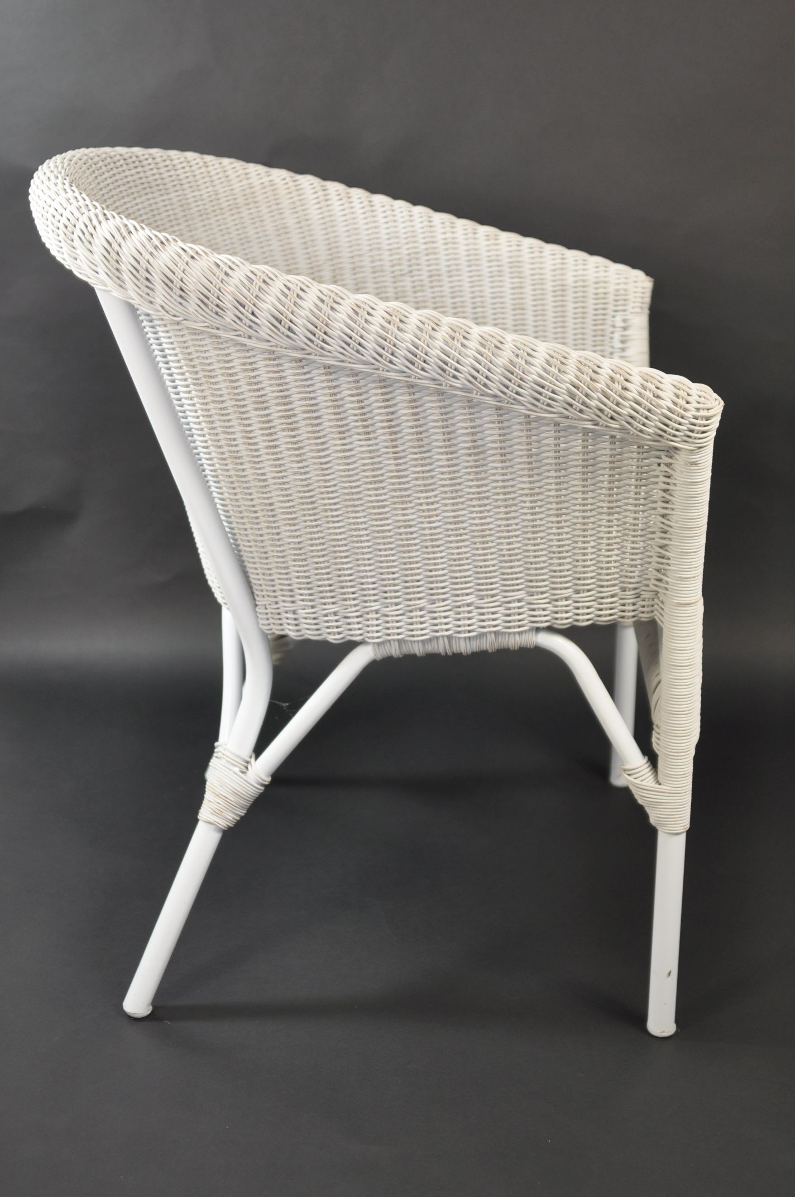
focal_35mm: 45
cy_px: 598
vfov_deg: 43.7
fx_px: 1494
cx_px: 398
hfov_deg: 29.8
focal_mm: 30
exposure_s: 1/125
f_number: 3
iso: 400
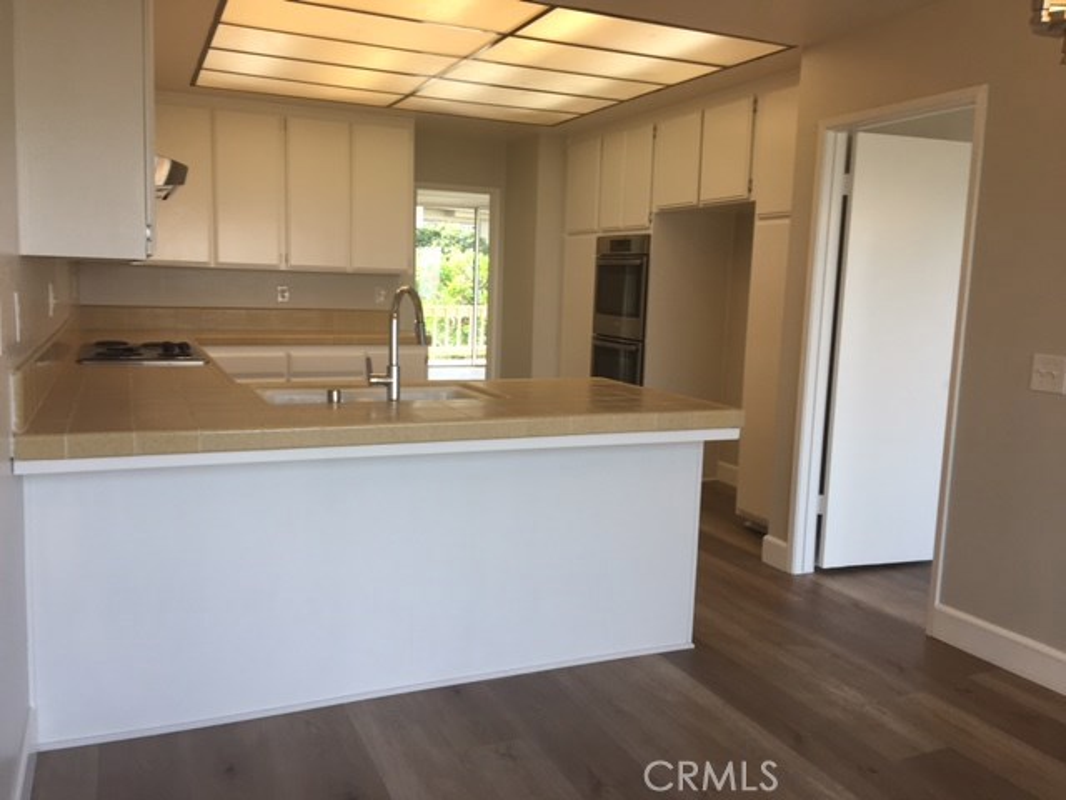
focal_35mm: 29
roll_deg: -1.5
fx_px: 893
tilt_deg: -8.1
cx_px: 533
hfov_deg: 61.7
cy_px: 400
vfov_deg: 48.2
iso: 32
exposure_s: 1/100
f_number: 2.2
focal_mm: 4.15
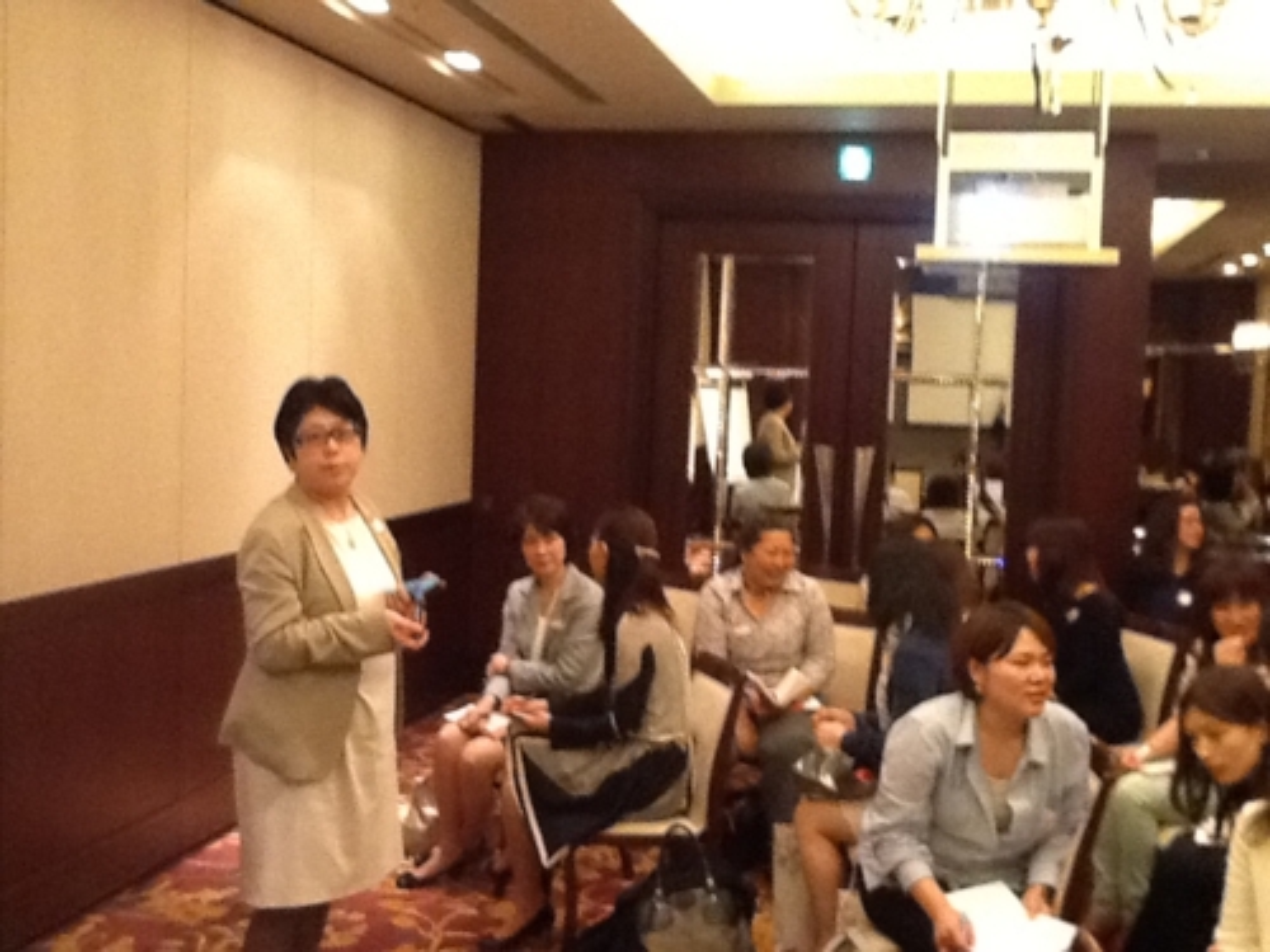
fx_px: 1614
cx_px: 635
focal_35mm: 44
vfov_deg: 32.9
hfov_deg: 42.9
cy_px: 476
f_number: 2.4
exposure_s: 1/17
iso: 320
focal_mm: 2.03
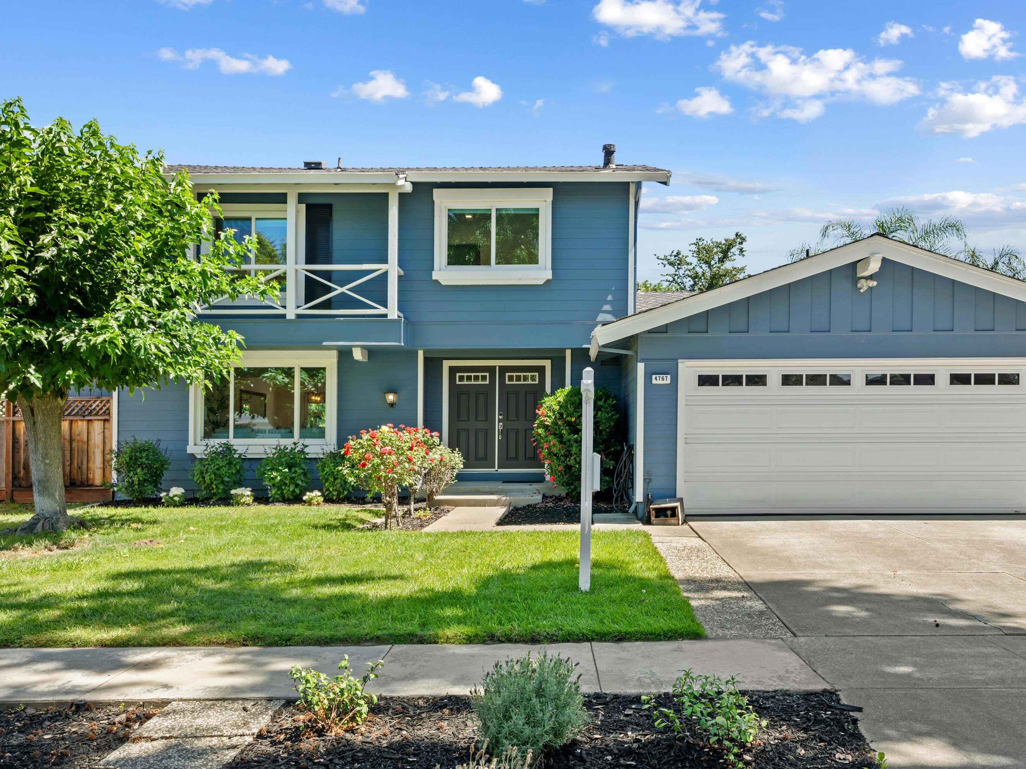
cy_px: 375
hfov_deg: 61.5
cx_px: 570
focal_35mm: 29
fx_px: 860
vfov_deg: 48.2
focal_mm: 26
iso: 100
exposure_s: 1/30
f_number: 8
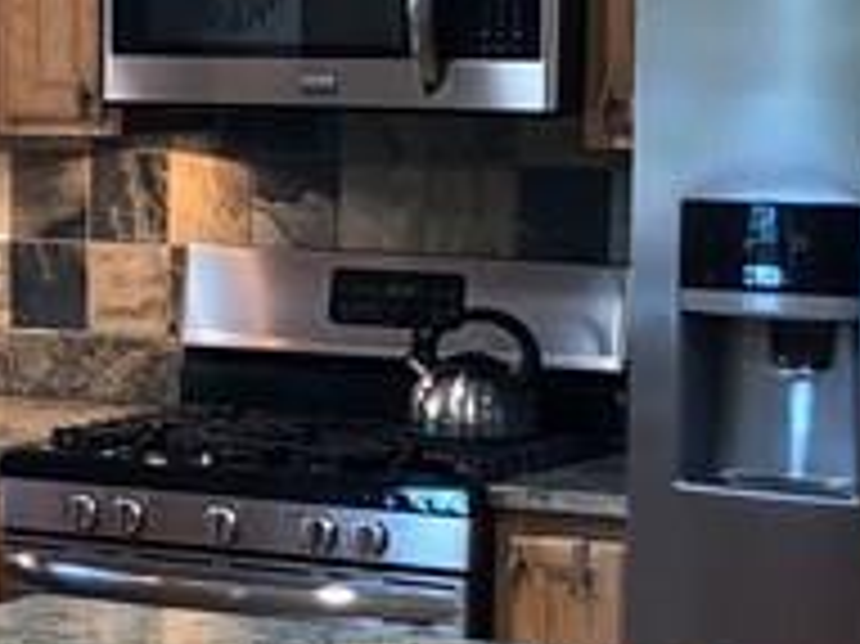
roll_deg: -1.2
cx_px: -14
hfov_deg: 13.0
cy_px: 351
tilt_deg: -6.2
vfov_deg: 9.9
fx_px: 3724
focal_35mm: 150
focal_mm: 3.99
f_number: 1.8
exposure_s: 1/15
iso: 40
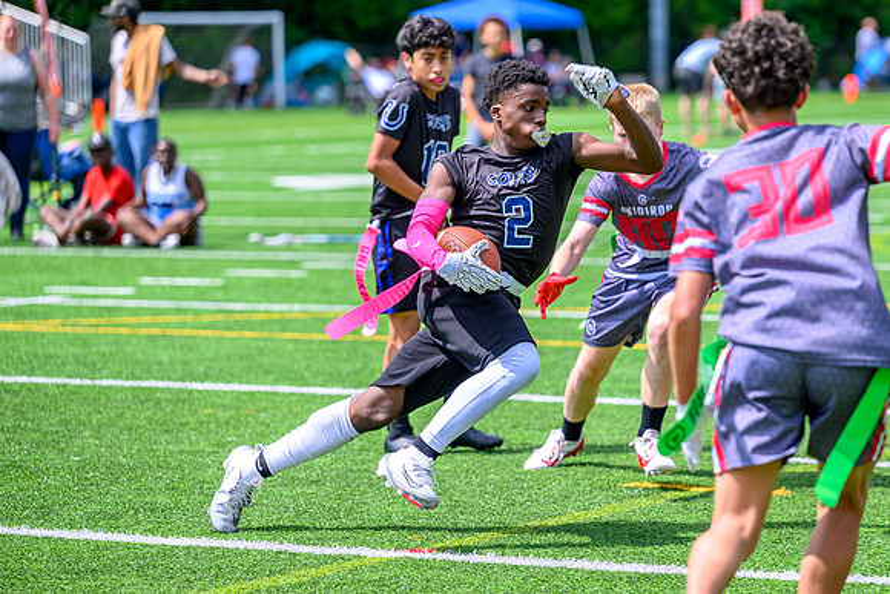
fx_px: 4348
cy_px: 248
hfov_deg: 11.7
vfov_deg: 7.8
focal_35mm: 176
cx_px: 553
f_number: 3.2
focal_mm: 135
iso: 90
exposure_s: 1/800
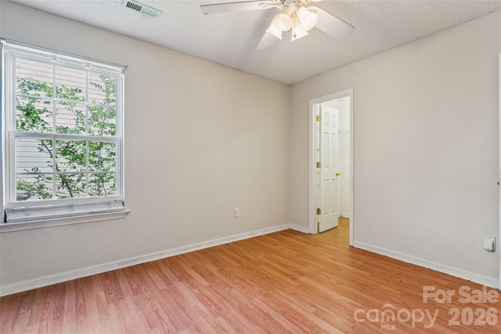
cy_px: 167
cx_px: 250
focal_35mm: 17
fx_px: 234
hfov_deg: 94.0
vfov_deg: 71.1
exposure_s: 1/1.67
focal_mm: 16.8
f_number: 13
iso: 200
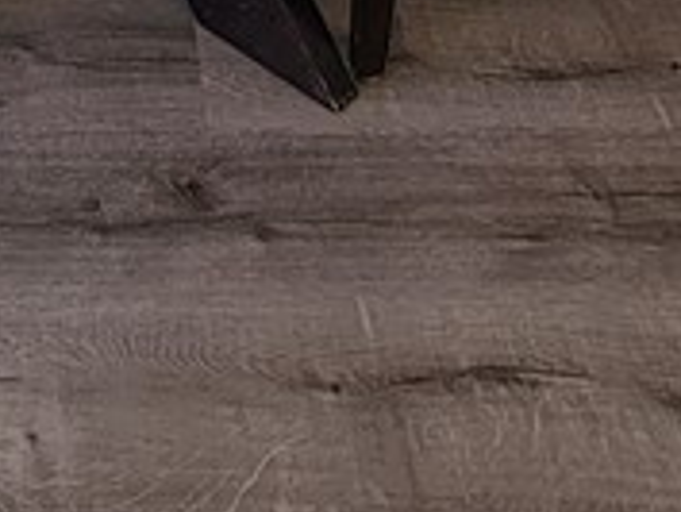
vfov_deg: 11.9
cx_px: 77
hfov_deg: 25.2
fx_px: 1476
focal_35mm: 75
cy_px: -955
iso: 100
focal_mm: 2.2
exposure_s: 1/60
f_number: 2.2
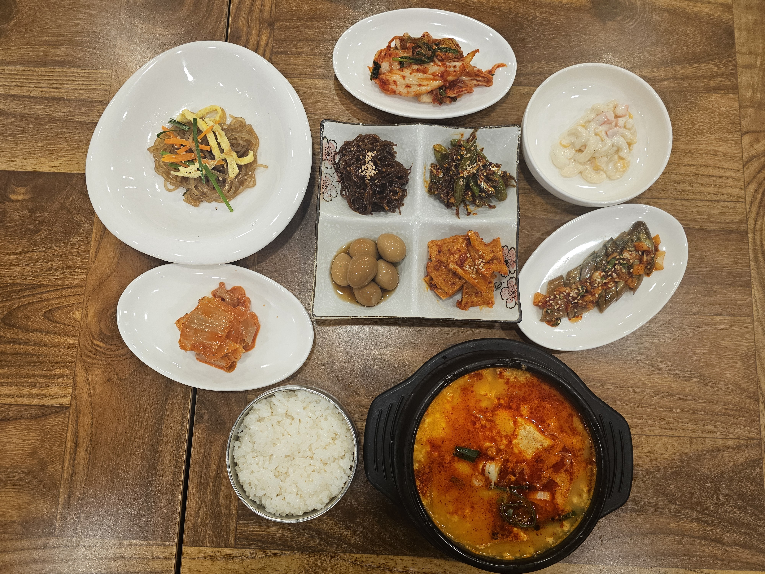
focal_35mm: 23
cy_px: 287
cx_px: 382
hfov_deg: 73.9
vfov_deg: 58.9
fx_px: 508
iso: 250
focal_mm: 6.3
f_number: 1.7
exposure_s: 1/120
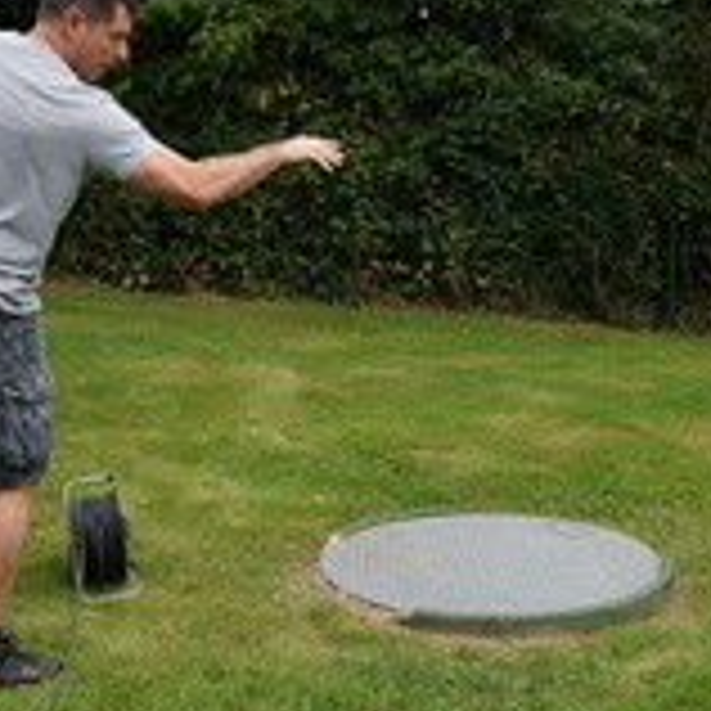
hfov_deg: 29.0
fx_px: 1348
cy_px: 292
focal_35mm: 58
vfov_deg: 29.5
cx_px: 558
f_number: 4
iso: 100
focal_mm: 18
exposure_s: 1/800
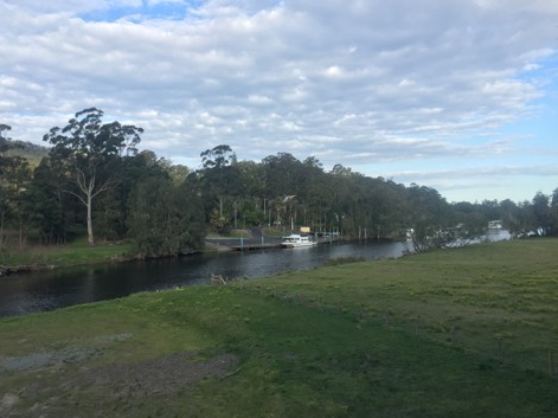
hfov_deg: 56.7
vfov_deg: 44.1
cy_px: 202
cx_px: 252
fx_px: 516
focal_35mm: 32
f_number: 2.2
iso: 32
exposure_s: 1/898
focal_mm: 4.15
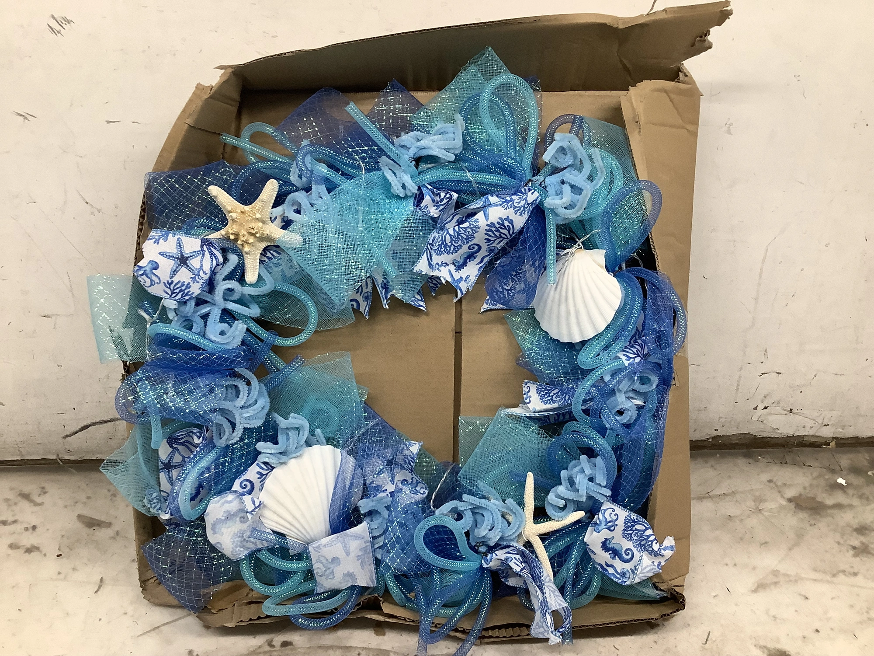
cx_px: 437
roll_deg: -3.9
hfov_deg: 58.4
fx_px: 783
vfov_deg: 45.4
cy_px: 328
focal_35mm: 31
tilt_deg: -24.8
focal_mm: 3.3
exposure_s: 1/120
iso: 100
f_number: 2.4
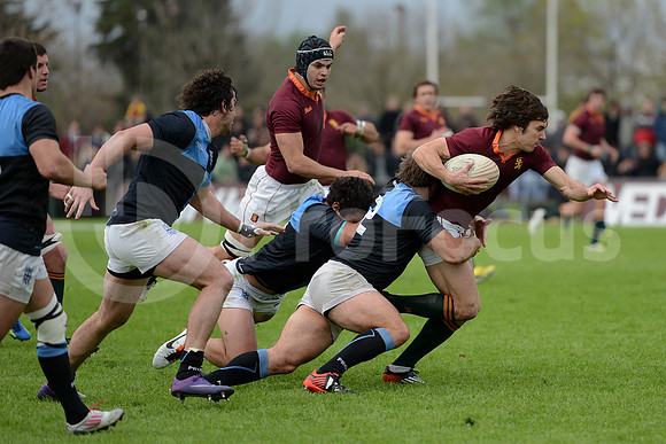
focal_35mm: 195
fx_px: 3608
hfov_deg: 10.5
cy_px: 222
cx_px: 333
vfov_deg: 7.0
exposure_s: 1/1250
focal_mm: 195
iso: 320
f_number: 2.8
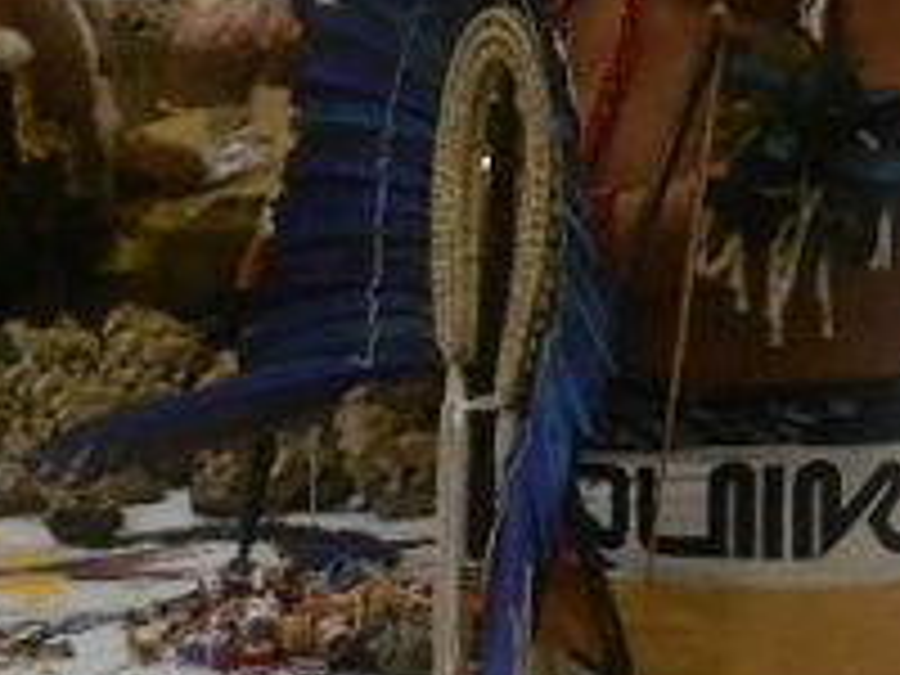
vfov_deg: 13.2
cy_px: -83
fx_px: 2860
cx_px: 837
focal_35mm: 110
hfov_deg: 17.6
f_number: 4
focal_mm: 6.9
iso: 640
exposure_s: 1/40
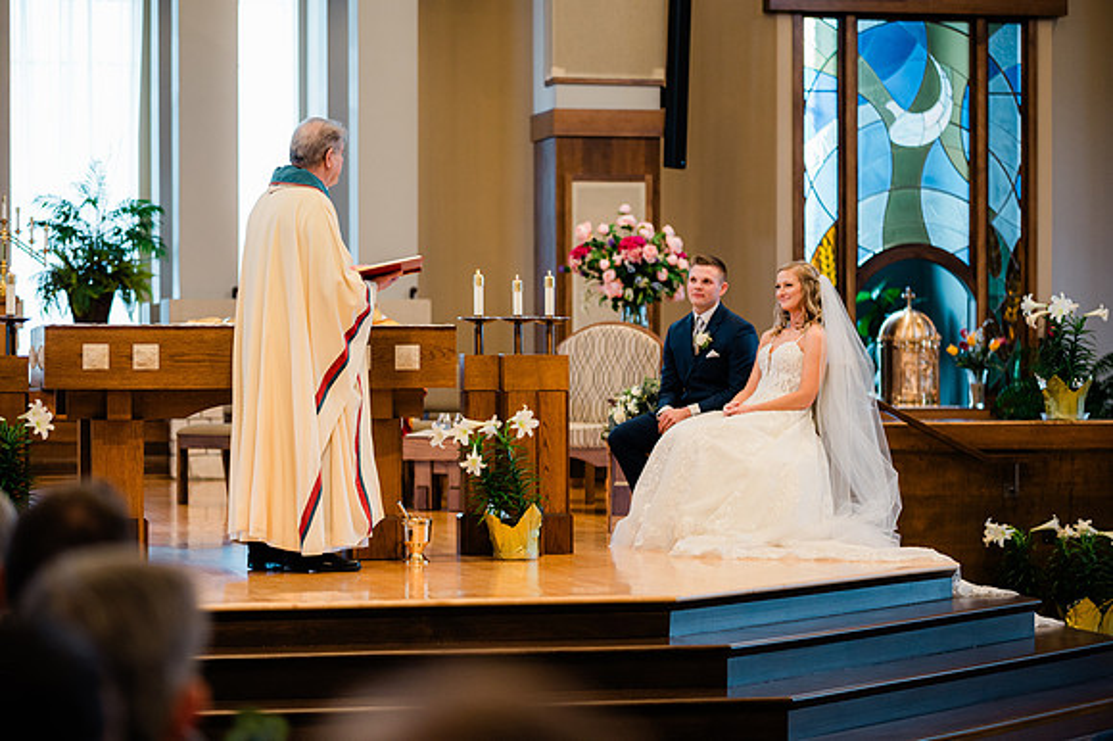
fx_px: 3399
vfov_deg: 12.4
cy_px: 370
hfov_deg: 18.6
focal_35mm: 110
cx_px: 556
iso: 1000
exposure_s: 1/250
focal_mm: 110
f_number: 2.8
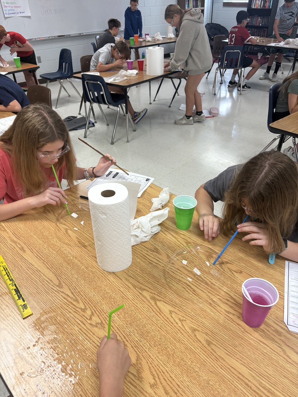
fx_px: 298
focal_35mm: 26
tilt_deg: -33.9
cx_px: 149
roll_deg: +1.2
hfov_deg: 53.1
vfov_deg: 67.3
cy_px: 198
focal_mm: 5.96
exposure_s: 1/120
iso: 125
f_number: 1.6
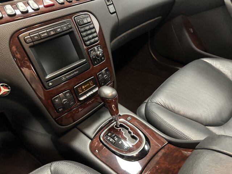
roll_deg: +4.6
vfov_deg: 56.8
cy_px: 87
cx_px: 116
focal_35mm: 24
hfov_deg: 71.6
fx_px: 161
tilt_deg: -37.0
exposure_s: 1/35
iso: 1000
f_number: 1.78
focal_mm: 6.86
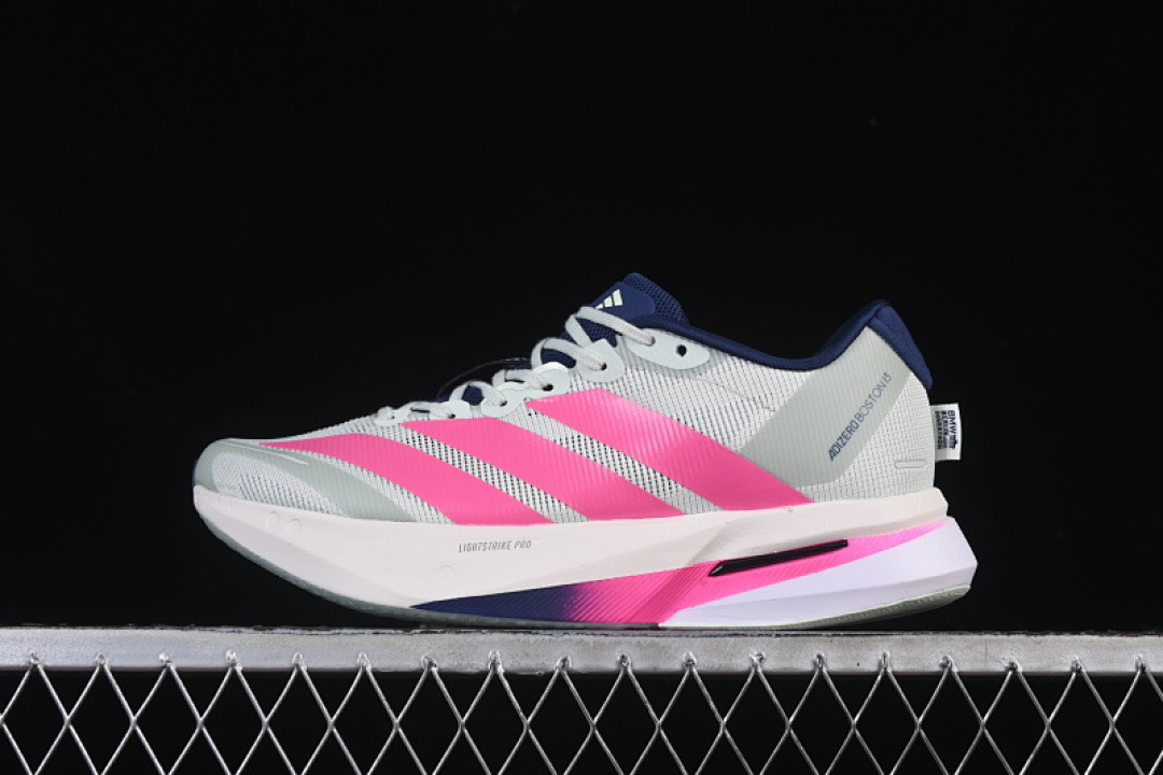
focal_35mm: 75
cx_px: 582
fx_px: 2423
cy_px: 388
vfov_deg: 18.2
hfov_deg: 27.0
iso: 160
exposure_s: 1/80
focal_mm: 50
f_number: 8
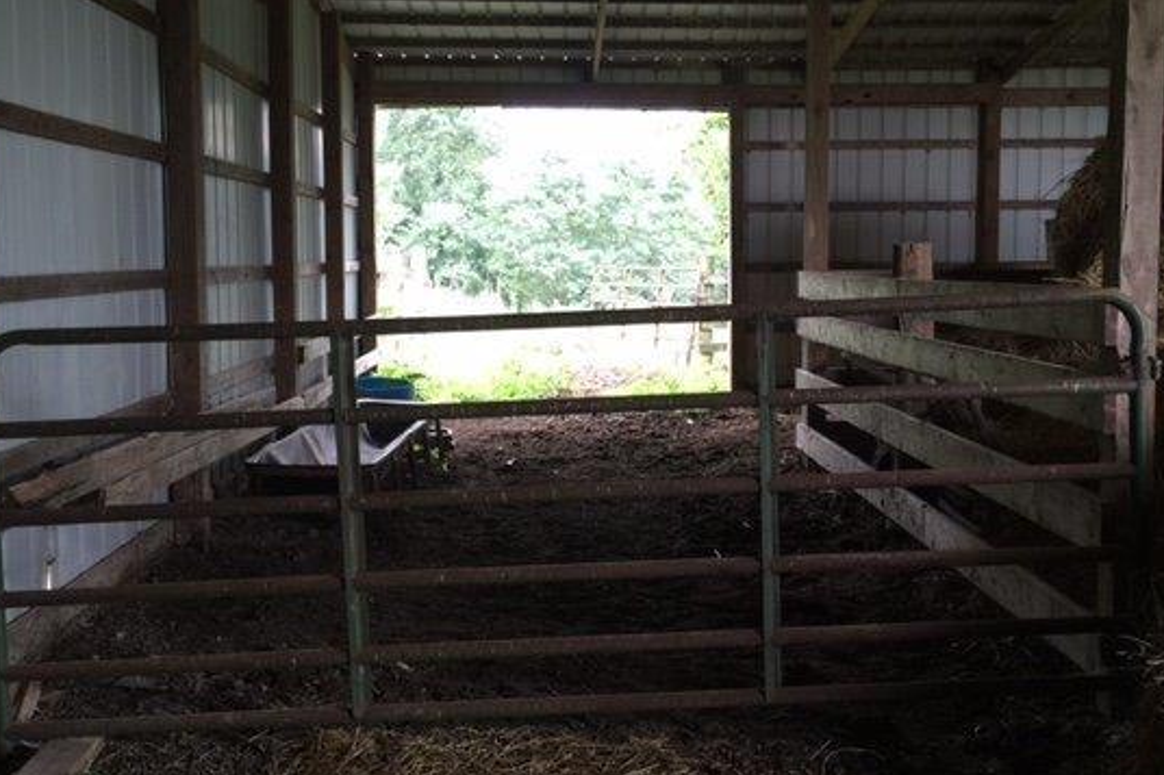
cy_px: 341
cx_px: 597
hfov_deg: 53.1
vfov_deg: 36.8
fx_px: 1164
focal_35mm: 36
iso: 40
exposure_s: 1/15
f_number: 2.2
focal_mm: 4.15
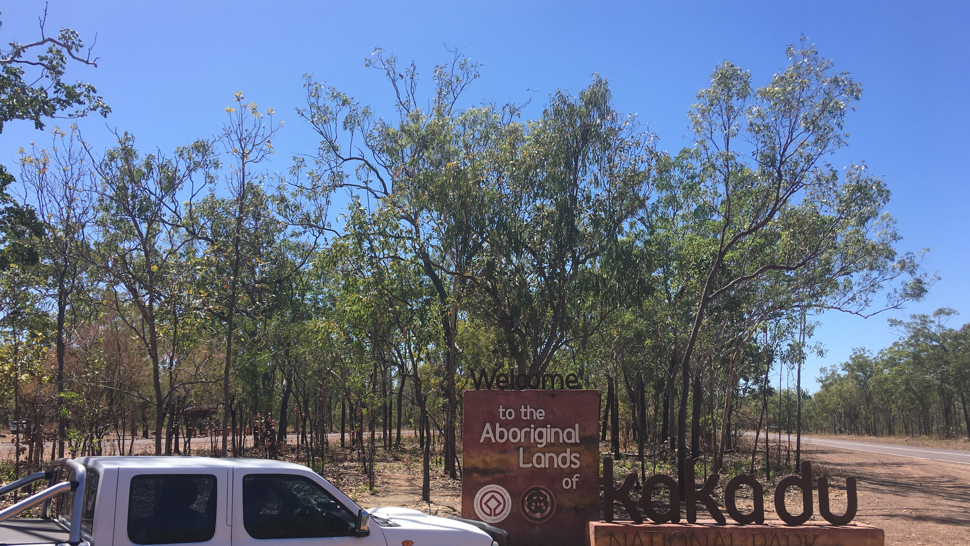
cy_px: 319
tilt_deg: +8.5
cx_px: 491
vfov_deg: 36.6
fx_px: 823
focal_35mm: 32
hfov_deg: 61.0
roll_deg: +0.1
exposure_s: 1/1099
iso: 25
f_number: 2.2
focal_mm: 4.15
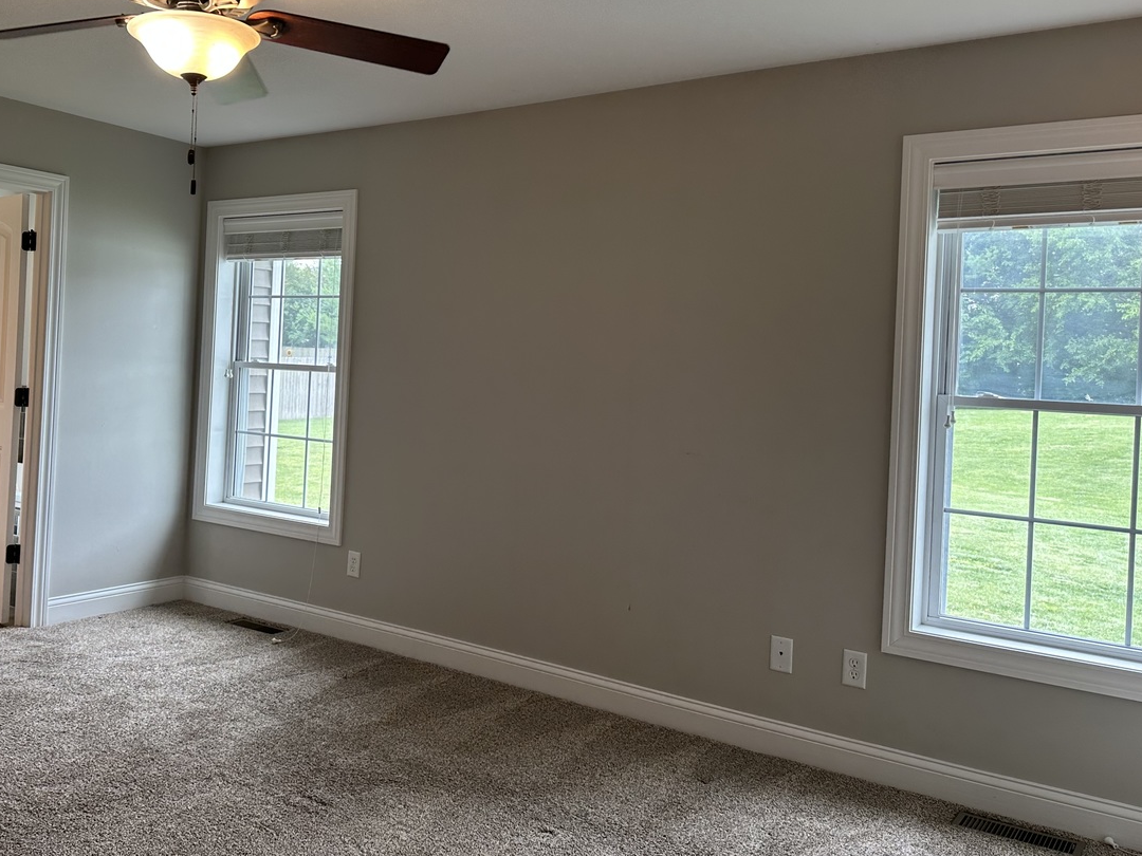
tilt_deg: +0.3
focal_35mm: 32
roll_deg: -3.2
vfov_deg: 44.0
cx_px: 409
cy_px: 365
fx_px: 1056
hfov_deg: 56.0
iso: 100
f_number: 1.78
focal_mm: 6.86
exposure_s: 1/120
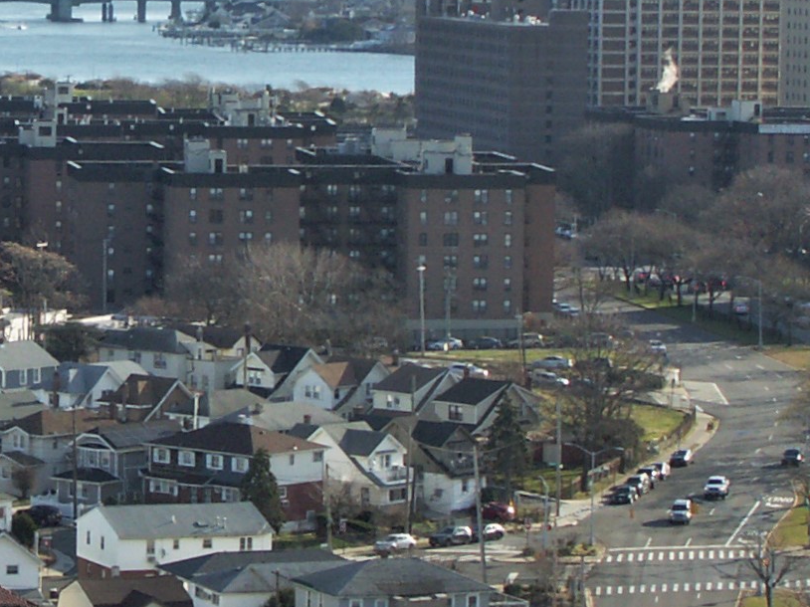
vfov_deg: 7.4
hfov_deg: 9.8
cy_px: 213
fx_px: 4679
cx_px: -52
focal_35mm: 200
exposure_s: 1/250
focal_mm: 13.3
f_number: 6.3
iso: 64
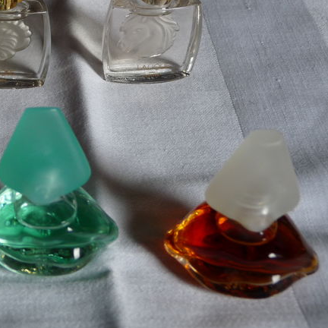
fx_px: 965
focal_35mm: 90
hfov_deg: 18.6
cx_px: -30
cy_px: 46
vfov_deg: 19.0
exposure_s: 1/60
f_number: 3
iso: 100
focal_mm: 7.8
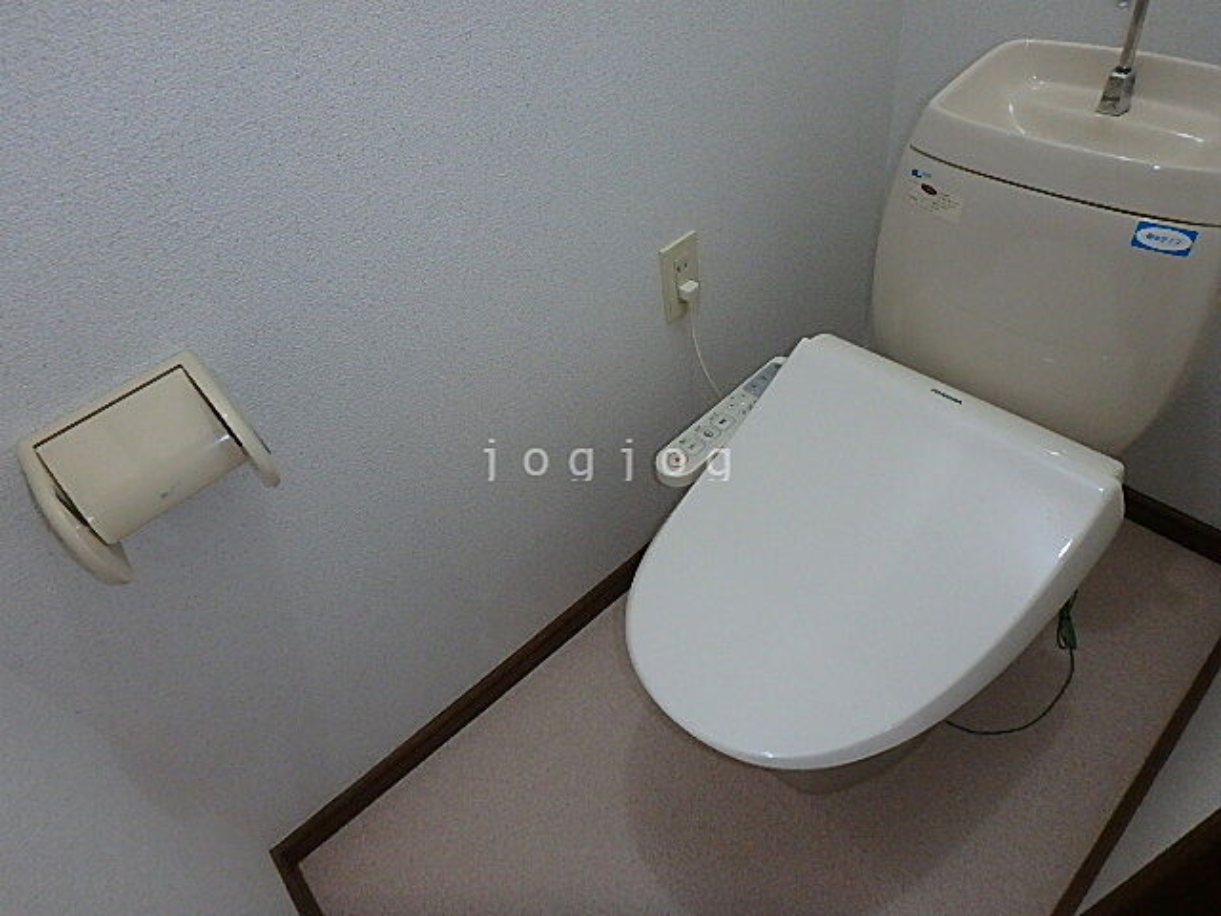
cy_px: 458
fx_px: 741
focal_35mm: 21
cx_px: 610
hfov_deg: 79.0
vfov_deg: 63.4
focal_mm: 3.7
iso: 400
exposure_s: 1/30
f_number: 3.5
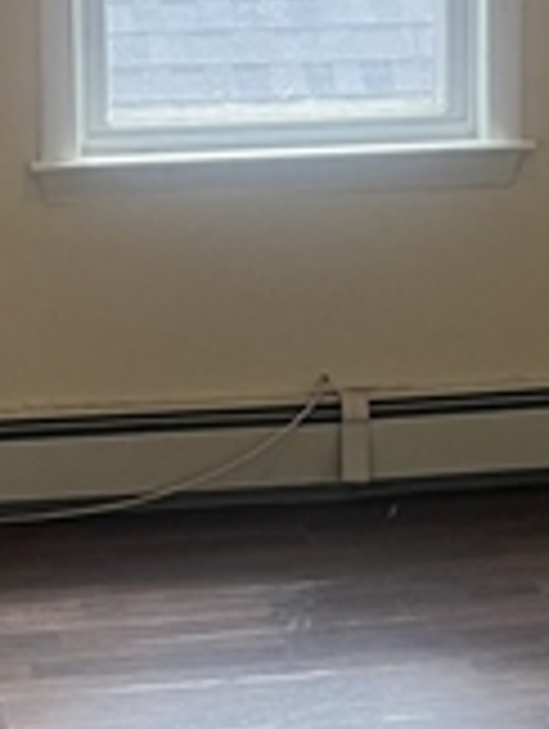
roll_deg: +0.6
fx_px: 2594
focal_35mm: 123
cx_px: 320
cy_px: 27
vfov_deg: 15.7
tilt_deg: -8.6
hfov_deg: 12.1
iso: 100
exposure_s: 1/60
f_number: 1.6
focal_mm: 5.1
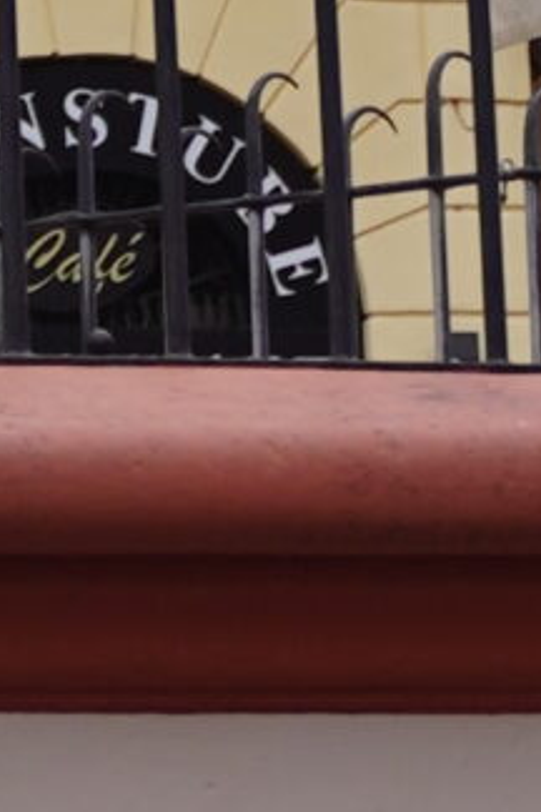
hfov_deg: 3.8
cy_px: -1431
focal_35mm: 356
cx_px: -961
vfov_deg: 5.5
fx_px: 8024
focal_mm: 30
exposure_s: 1/100
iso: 100
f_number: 5.6
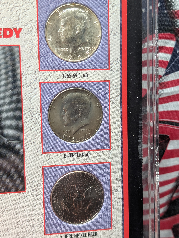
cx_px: 90
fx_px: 337
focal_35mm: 49
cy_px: 119
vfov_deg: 38.9
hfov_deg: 29.7
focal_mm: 6.9
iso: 184
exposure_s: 1/100
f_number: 1.68
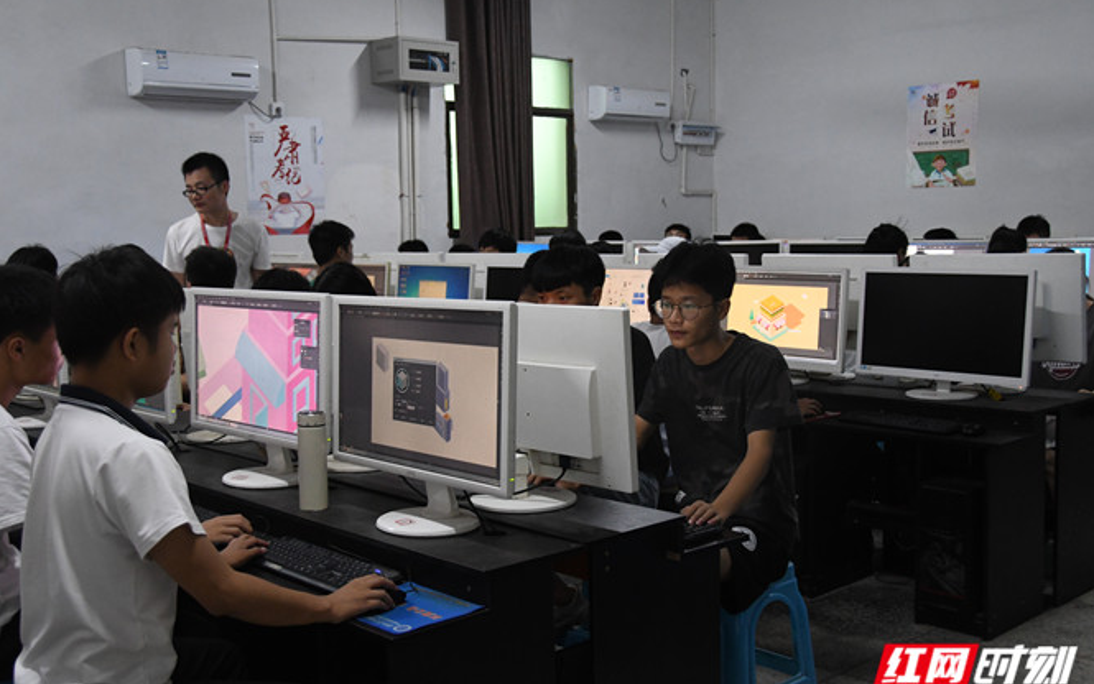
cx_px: 549
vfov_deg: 32.0
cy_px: 357
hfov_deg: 49.3
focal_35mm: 40
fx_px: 1193
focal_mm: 26
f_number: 4
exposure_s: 1/100
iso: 3200
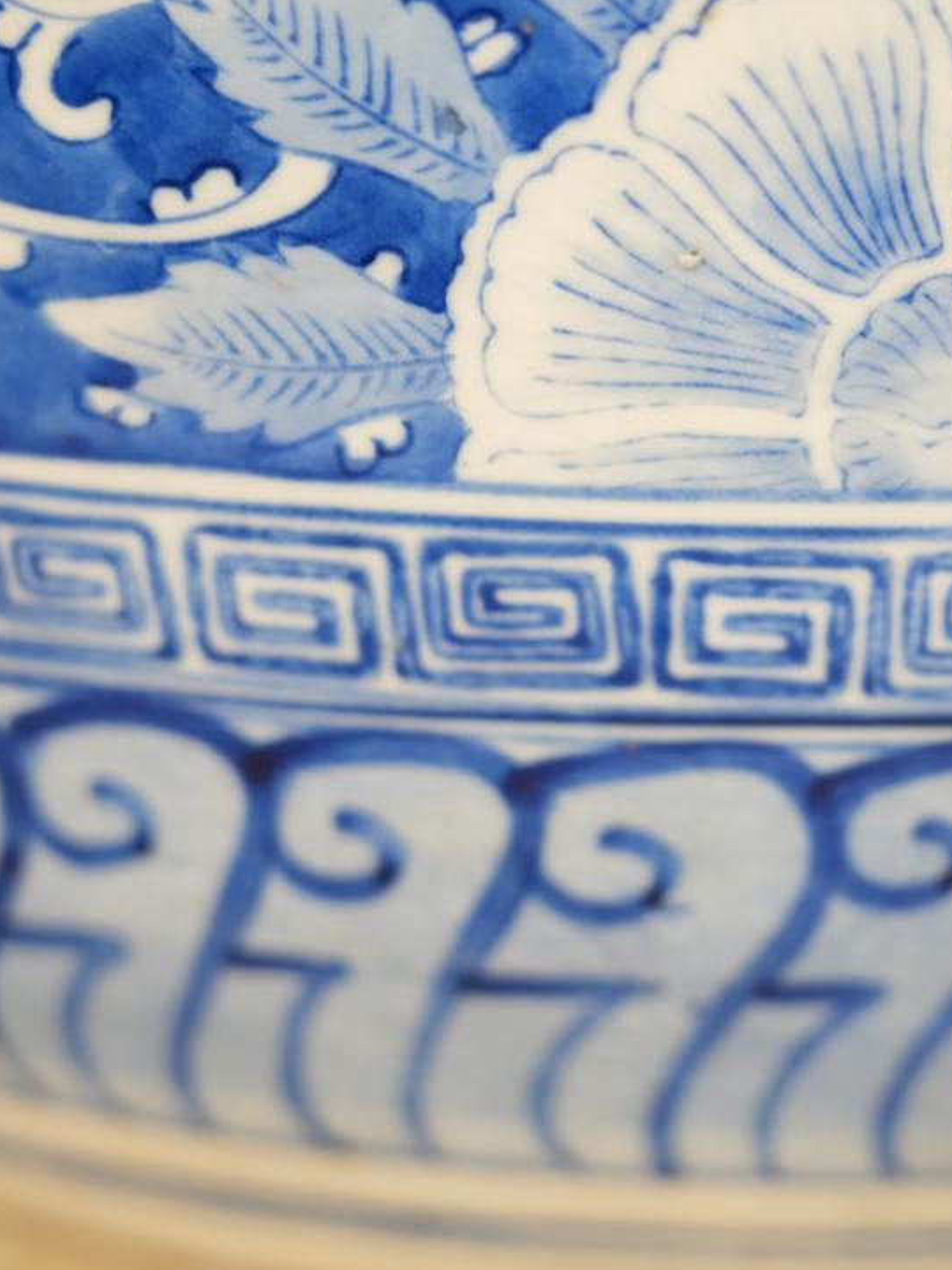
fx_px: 5574
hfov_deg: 9.7
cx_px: 777
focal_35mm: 152
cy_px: 634
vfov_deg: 13.0
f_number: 4
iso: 1600
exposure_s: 1/125
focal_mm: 105
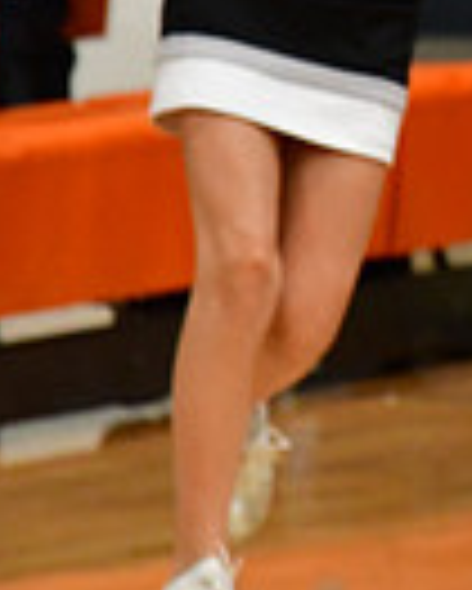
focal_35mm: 1246
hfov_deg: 1.2
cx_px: 1286
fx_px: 21732
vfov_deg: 1.6
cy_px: -263
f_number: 3.5
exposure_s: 1/500
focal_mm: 200
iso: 4000
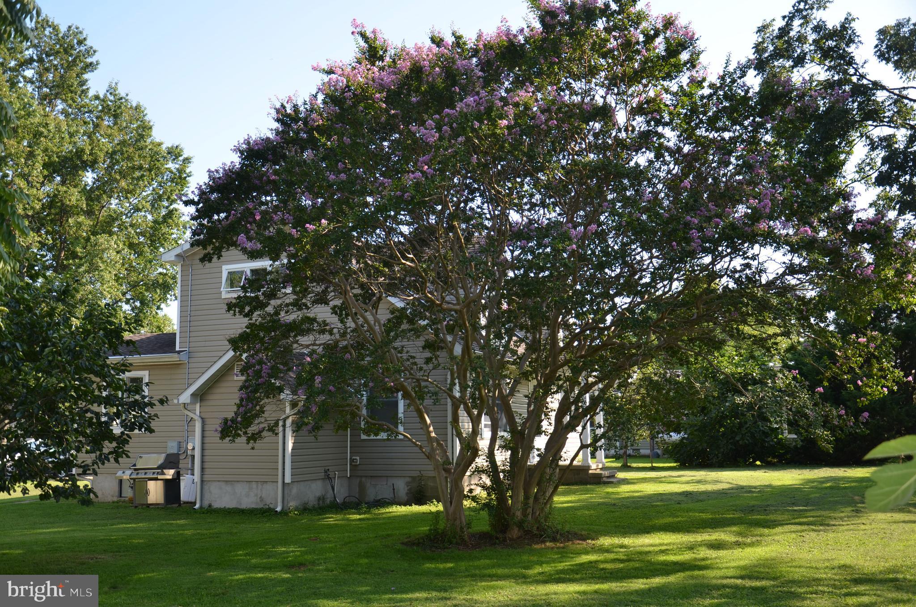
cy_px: 304
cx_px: 458
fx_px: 914
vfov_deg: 36.7
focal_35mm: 36
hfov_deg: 53.2
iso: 100
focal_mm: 24
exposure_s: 1/250
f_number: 4
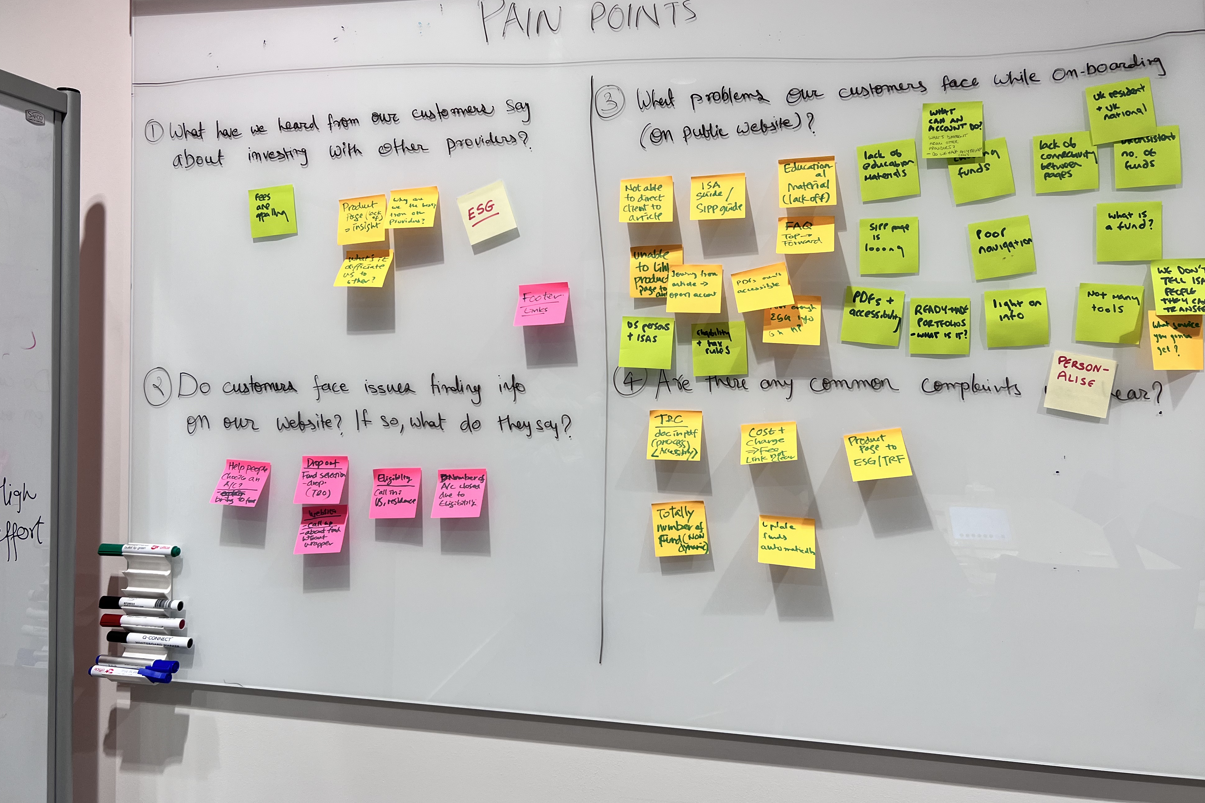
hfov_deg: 65.5
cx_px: 585
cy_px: 372
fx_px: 937
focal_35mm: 28
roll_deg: -1.4
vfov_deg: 46.4
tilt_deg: -1.9
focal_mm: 5.7
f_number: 1.5
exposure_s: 1/100
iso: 64
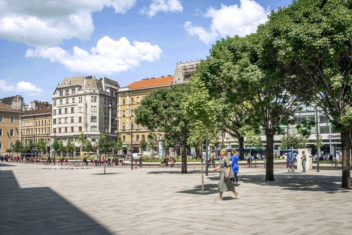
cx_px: 176
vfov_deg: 36.9
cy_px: 118
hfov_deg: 53.1
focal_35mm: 36
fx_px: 352
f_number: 13
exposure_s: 1/250
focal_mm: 24
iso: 200
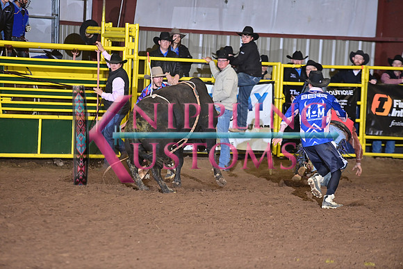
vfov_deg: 6.9
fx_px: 2239
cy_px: 134
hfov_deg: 10.3
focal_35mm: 200
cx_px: 202
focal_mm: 200
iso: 1600
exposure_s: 1/250
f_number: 3.2
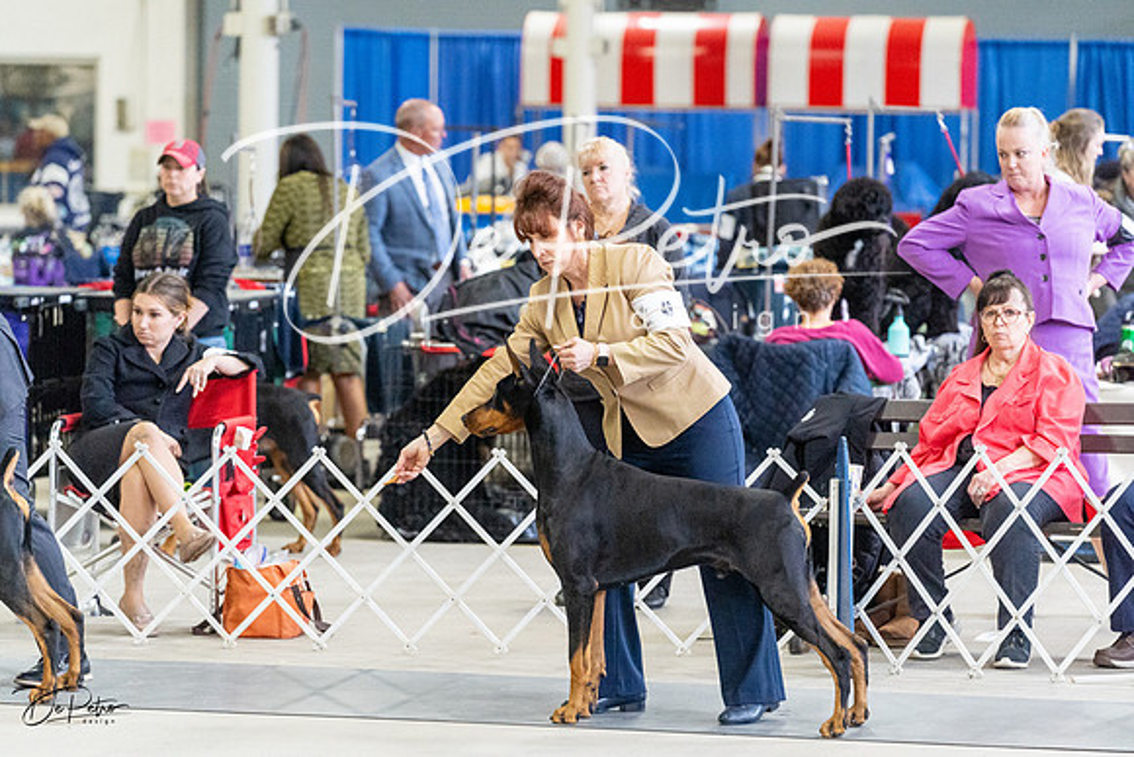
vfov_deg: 7.9
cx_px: 567
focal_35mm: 173
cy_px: 378
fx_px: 5451
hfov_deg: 11.9
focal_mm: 173
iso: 6400
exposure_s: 1/320
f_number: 4
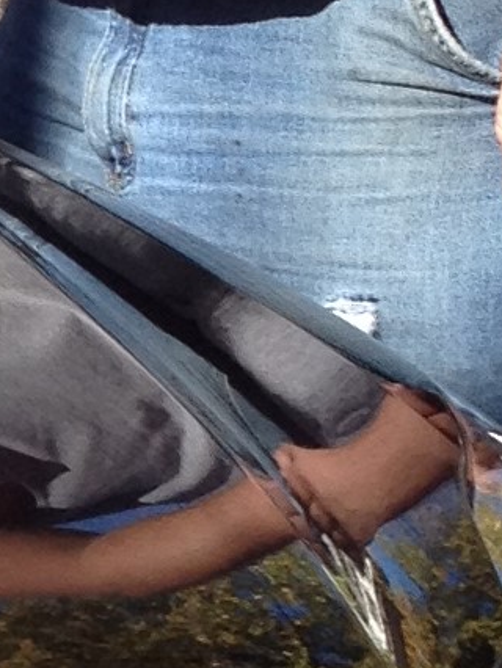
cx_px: -236
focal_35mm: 183
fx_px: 3535
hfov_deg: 8.0
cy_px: -216
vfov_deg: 10.5
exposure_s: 1/531
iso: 50
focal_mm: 4.28
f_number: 2.4
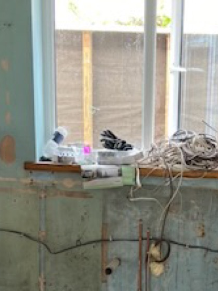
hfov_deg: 19.5
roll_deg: -1.9
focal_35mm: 75
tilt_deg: -14.3
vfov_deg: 25.3
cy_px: 252
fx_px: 630
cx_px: 162
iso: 125
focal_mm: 5.7
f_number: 1.5
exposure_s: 1/121
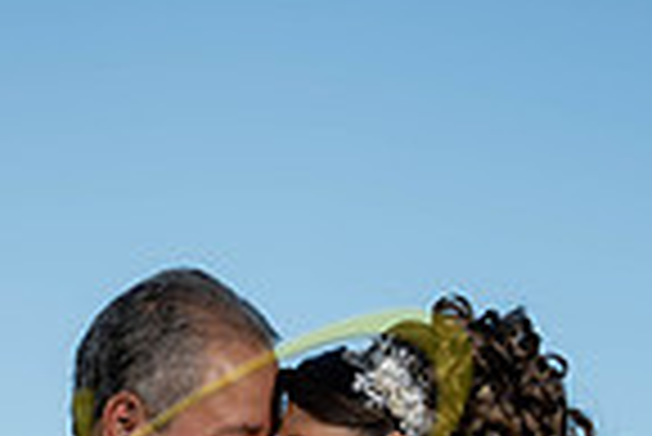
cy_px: 643
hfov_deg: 10.0
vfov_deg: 6.6
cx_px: 265
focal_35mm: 205
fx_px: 3716
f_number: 2.5
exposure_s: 1/2500
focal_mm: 66
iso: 160
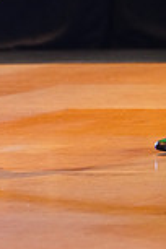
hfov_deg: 2.4
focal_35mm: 562
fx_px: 3887
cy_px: -85
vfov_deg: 3.7
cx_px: 97
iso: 5000
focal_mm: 148
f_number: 2.8
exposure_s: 1/400
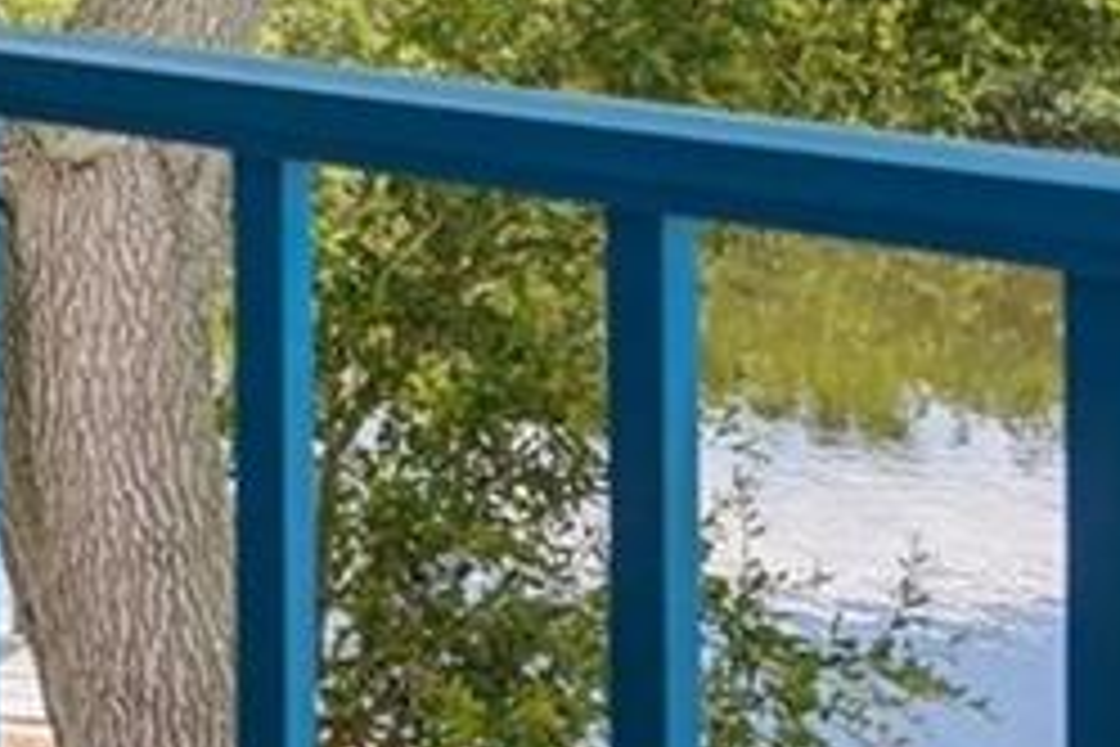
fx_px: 3204
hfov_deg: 14.7
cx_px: -1358
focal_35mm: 103
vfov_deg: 12.6
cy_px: -392
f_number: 8
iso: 400
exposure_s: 1/400
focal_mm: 16
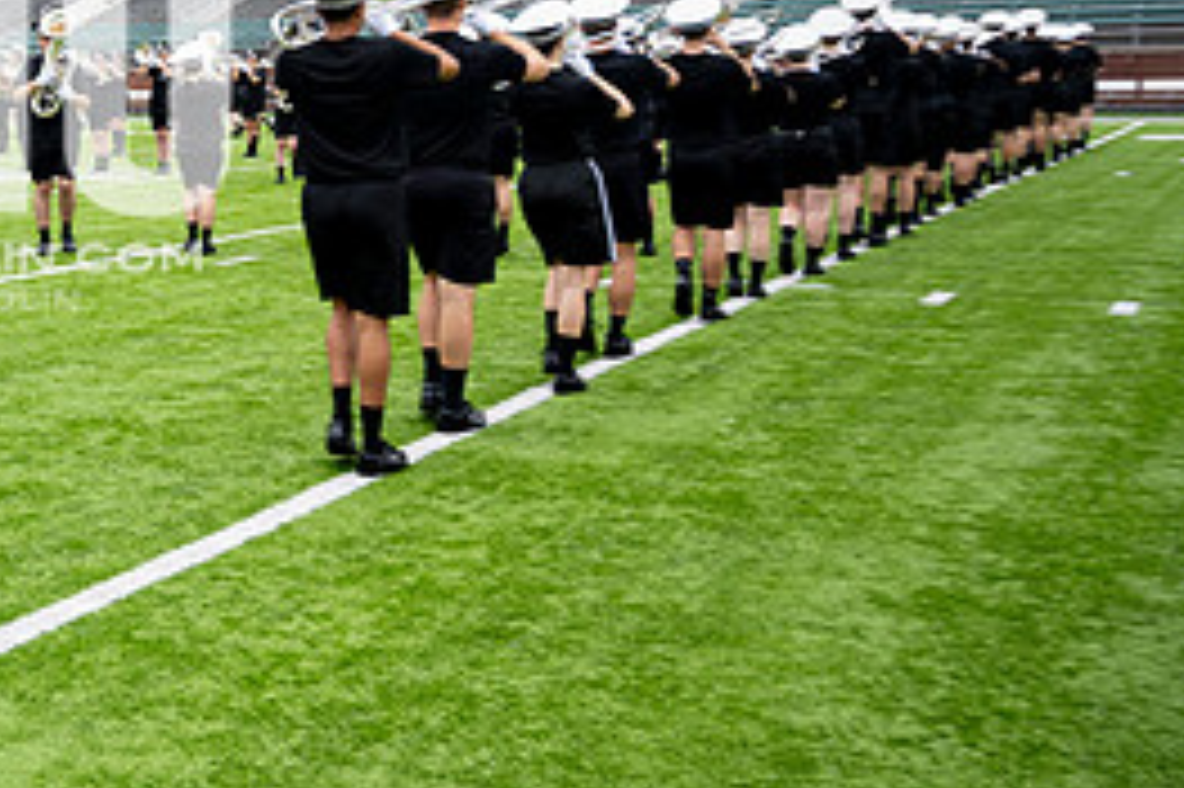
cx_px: -108
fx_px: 1742
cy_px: 97
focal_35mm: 53
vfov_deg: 24.8
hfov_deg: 33.0
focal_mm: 24
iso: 160
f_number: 4
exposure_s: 1/200
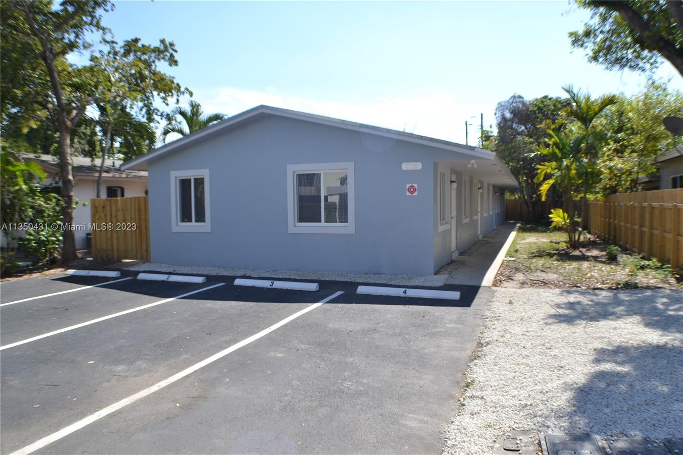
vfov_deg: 40.0
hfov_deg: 57.2
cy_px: 228
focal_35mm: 33
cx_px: 342
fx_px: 626
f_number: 5
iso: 100
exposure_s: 1/320
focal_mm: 22
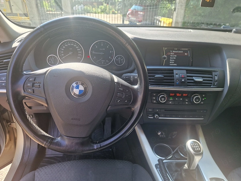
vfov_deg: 58.9
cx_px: 120
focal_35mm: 23
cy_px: 90
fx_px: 160
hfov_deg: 73.9
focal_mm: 5.4
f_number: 1.8
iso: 50
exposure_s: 1/180
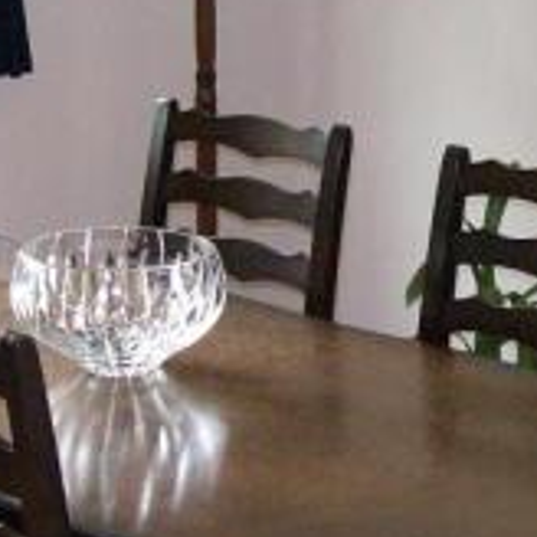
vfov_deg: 15.4
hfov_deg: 15.4
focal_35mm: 113
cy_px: 198
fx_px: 1983
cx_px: 283
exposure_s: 1/64
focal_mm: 6
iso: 200
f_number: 2.7
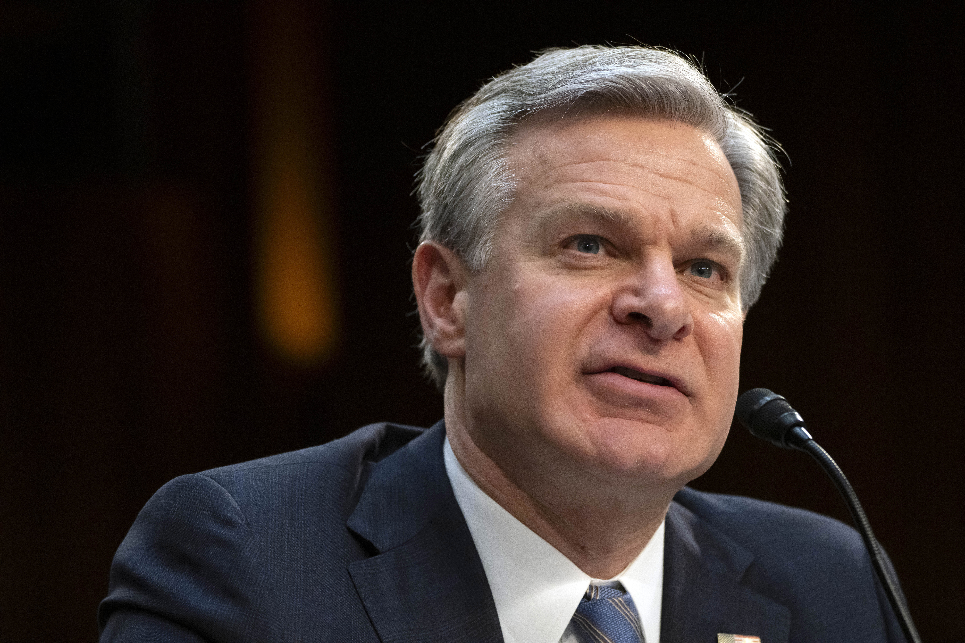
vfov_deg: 8.2
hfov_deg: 12.2
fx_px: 4503
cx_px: 482
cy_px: 322
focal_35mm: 168
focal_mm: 168
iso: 8000
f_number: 5.6
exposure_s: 1/500
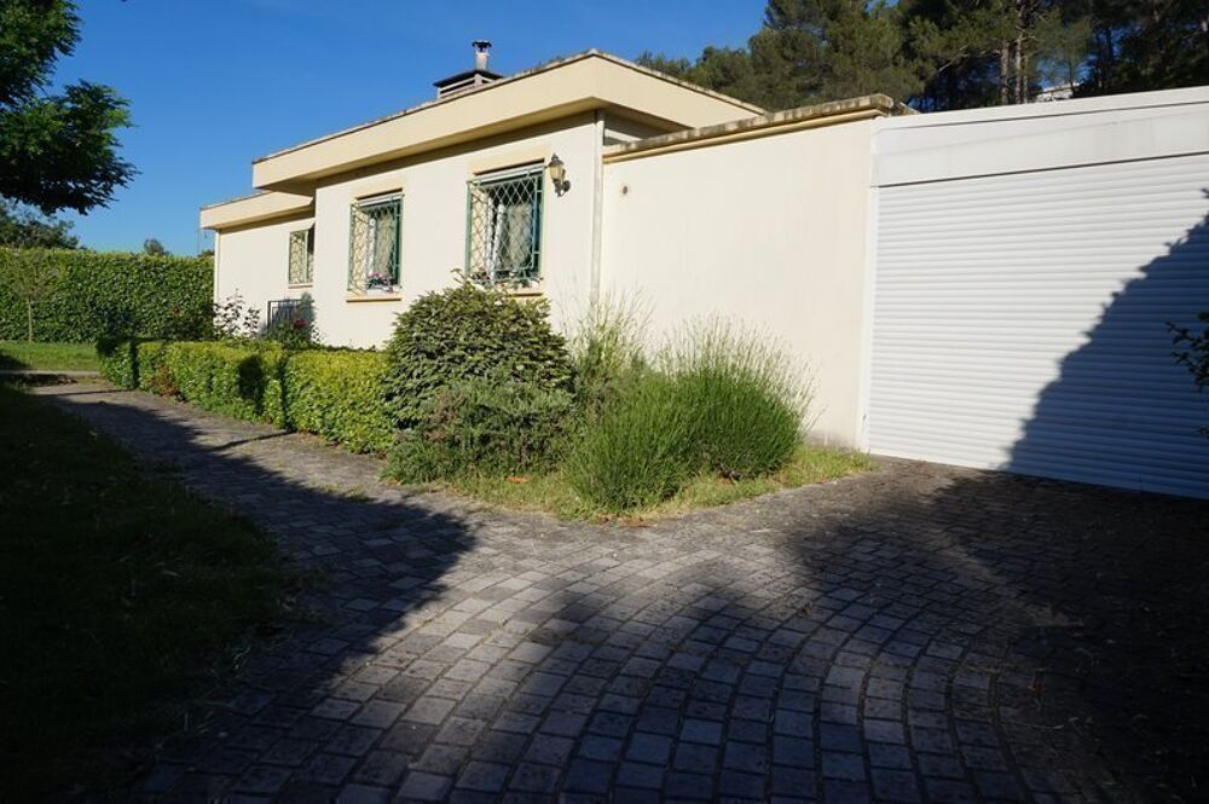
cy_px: 402
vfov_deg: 47.9
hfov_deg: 67.4
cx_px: 604
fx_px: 906
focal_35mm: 27
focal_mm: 18
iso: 100
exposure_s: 1/125
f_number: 14
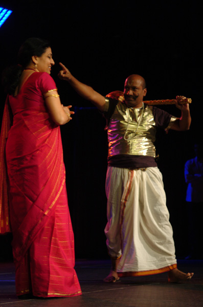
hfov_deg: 16.5
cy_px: 154
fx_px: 701
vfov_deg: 24.7
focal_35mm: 82
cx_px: 102
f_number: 2.8
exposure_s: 1/125
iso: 400
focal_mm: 55
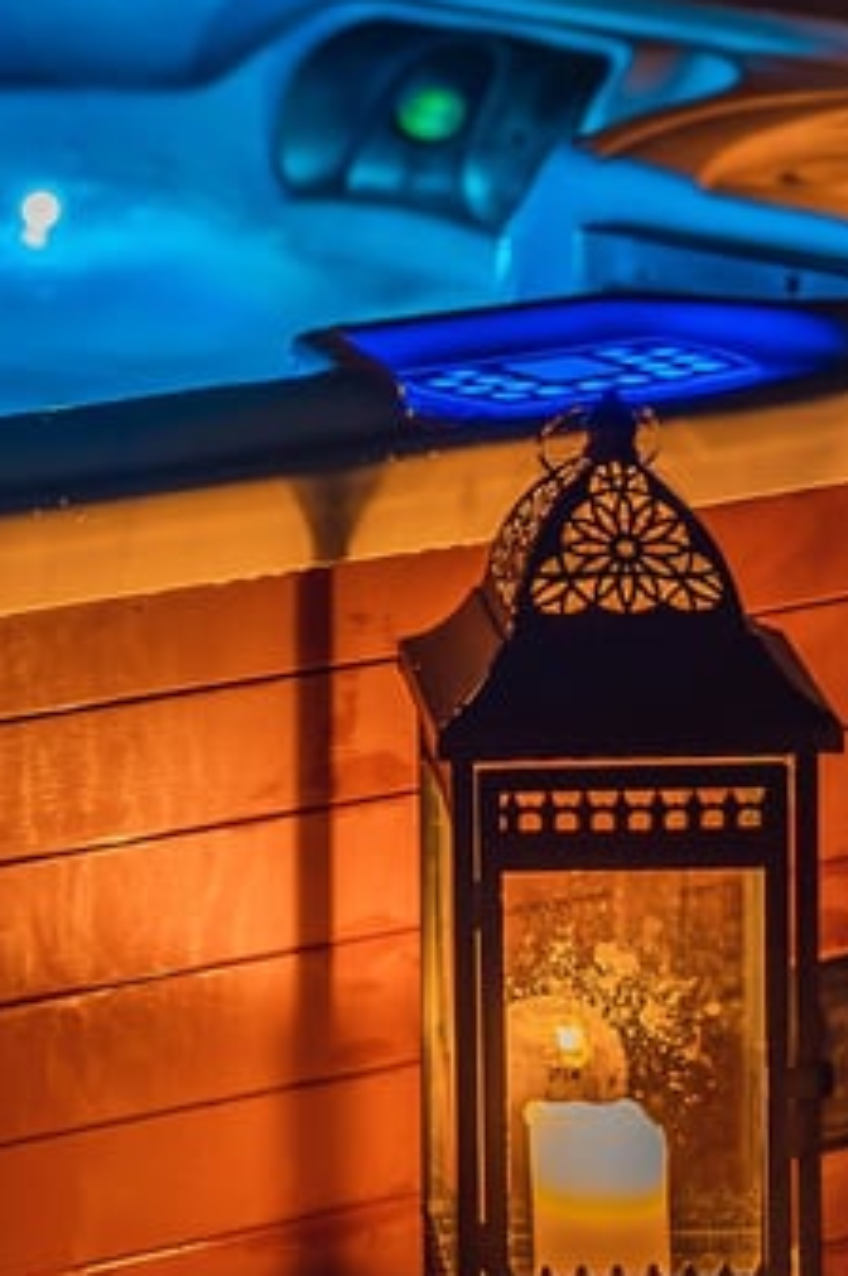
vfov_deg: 10.4
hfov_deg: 6.9
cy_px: 127
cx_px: -367
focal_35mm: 196
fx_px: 6939
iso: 100
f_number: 2.5
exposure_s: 1/1.25
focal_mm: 55
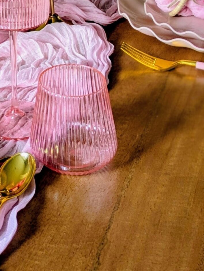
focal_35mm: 68
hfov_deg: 20.8
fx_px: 534
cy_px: -56
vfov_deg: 25.5
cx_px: -9
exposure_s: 1/120
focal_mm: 5.43
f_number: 1.89
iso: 42
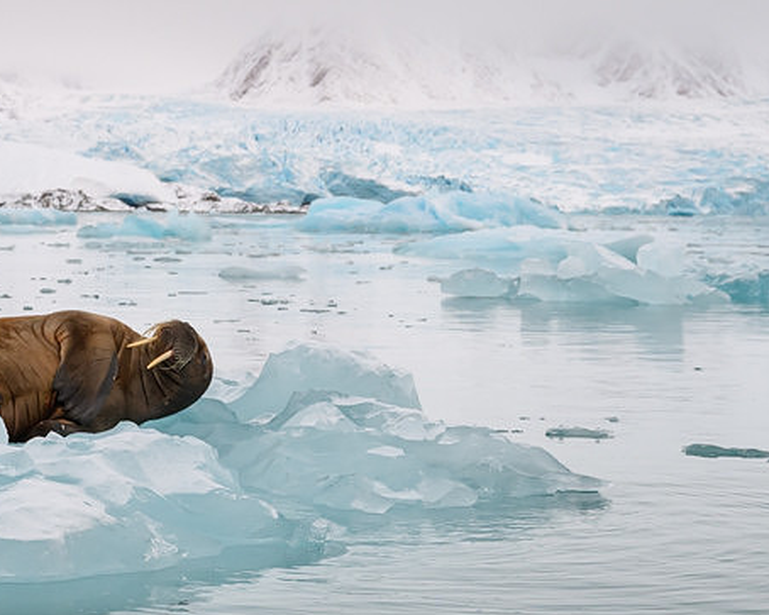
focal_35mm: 101
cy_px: 201
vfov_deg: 15.2
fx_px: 2298
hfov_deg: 18.8
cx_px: 146
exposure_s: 1/400
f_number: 5.6
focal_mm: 54
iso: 1250
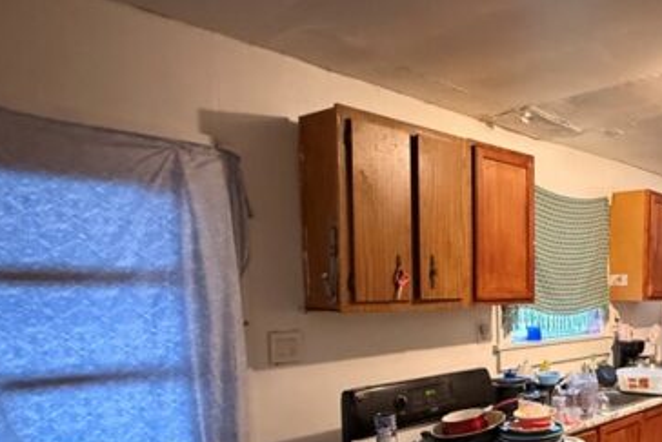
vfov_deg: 39.9
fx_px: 589
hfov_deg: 51.6
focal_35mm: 32
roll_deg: +0.2
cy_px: 338
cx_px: 598
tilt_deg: -4.2
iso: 1000
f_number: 2.2
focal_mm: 2.22
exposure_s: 1/40
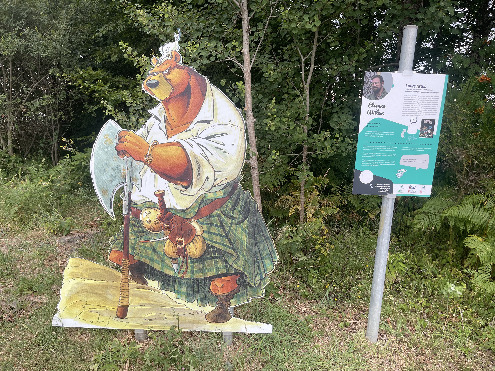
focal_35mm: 25
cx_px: 248
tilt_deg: -12.8
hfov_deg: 69.4
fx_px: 357
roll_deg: -2.5
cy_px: 186
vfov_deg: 54.9
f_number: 1.6
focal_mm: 5.1
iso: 32
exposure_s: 1/404
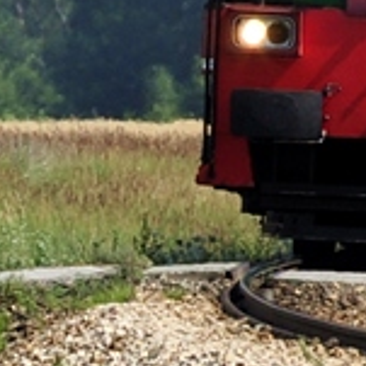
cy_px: -133
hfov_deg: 2.2
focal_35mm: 798
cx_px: 982
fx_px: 9540
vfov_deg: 2.2
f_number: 10
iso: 200
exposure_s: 1/320
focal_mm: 105
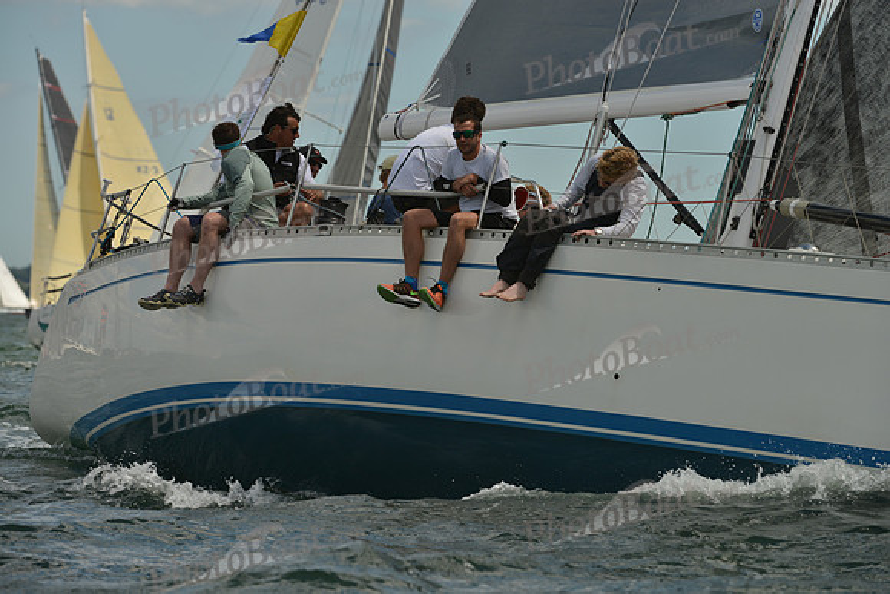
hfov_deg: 7.9
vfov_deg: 5.3
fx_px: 6429
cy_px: 297
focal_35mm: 260
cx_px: 445
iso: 200
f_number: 8
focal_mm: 260
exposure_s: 1/800
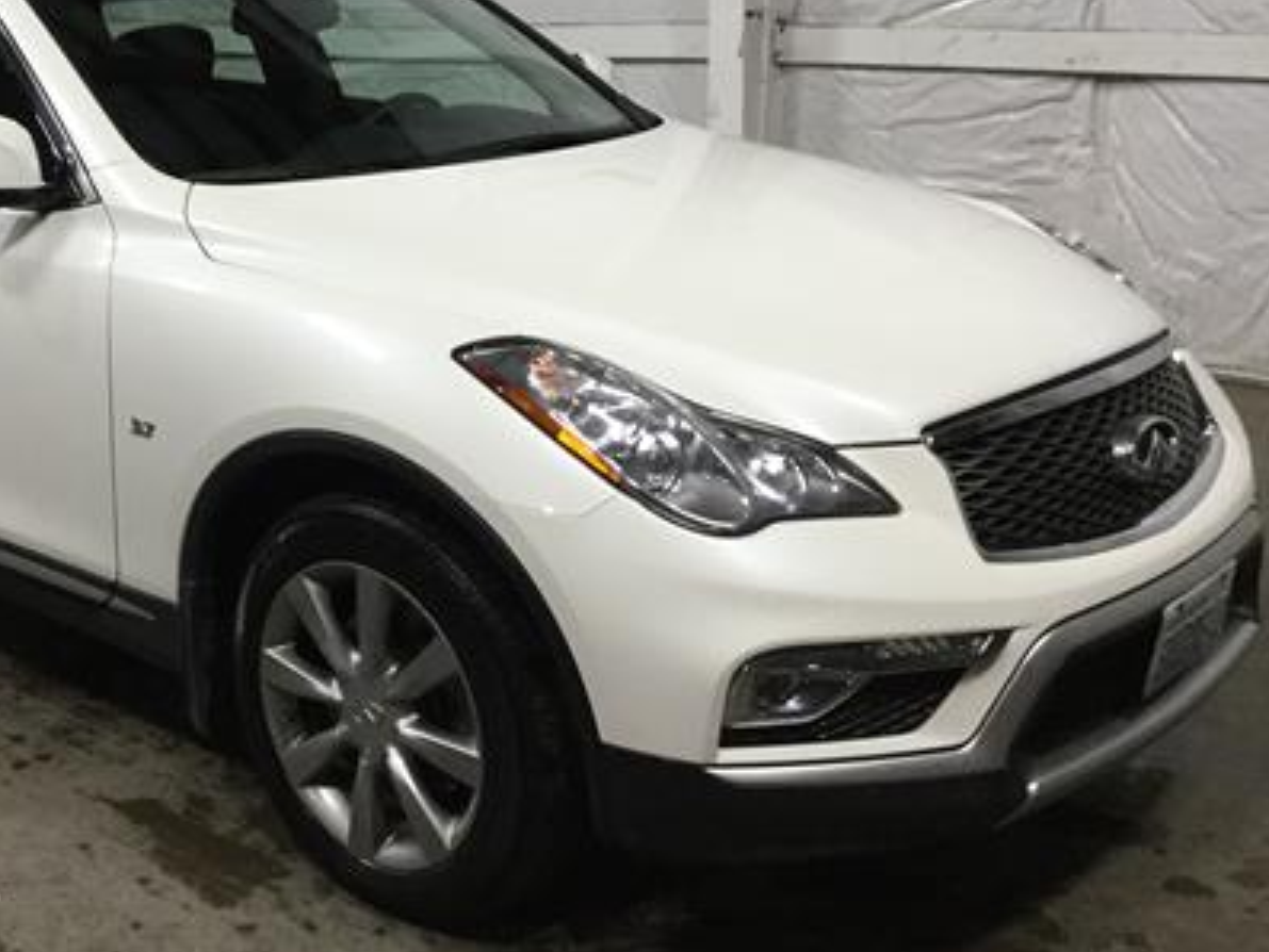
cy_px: 390
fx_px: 1834
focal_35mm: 50
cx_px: 374
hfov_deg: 37.5
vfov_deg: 29.1
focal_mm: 3.3
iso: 40
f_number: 2.4
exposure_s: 1/30
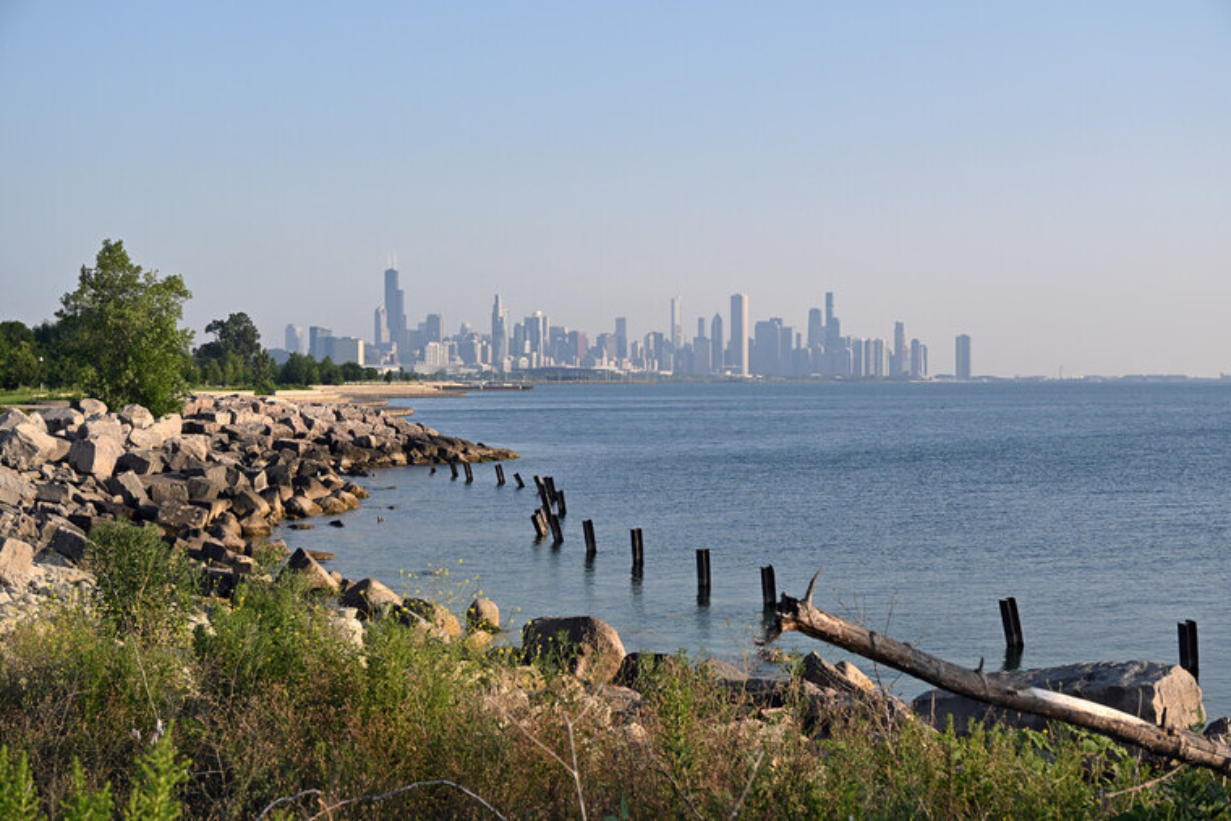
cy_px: 410
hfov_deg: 34.2
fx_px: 2001
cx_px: 616
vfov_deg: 23.2
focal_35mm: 58
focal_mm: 39
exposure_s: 1/320
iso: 100
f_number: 6.3
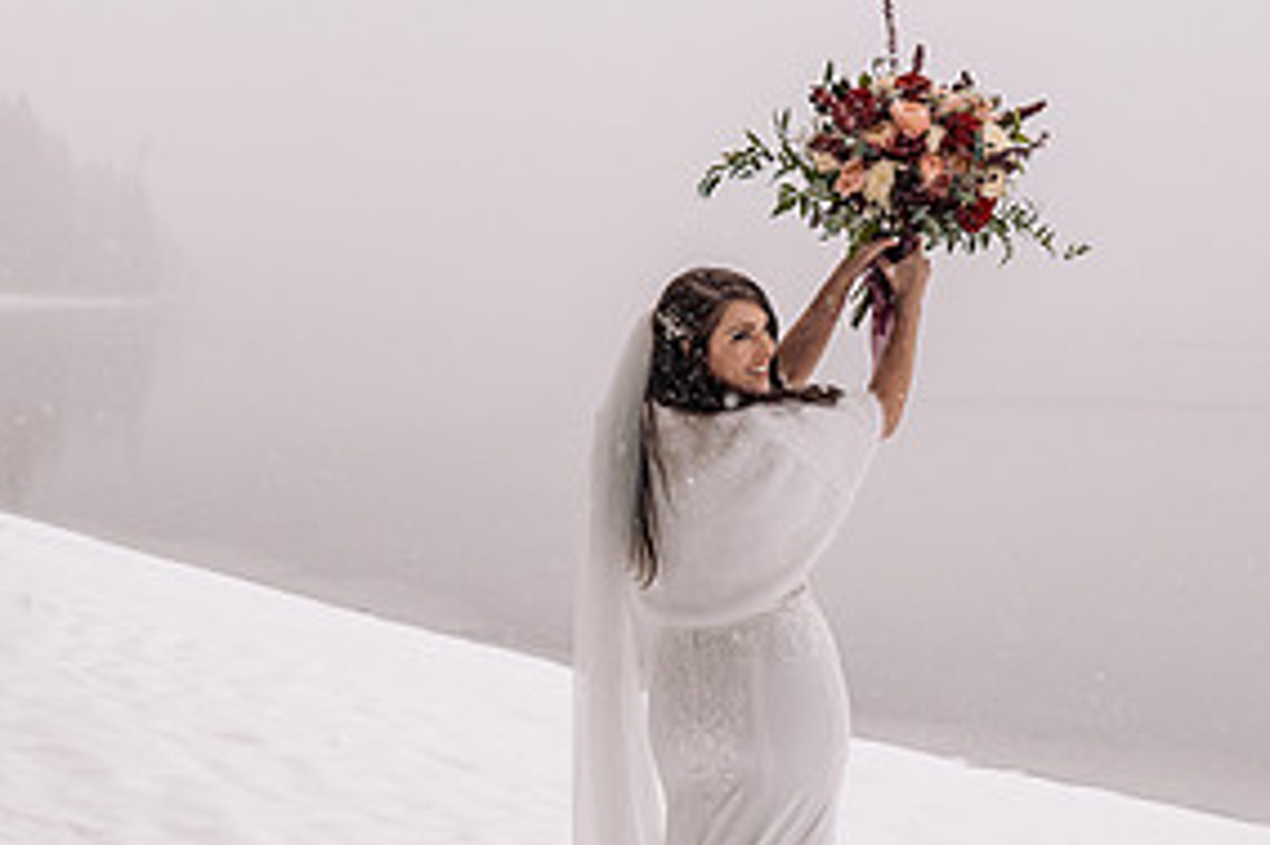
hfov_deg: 27.7
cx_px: 541
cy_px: 418
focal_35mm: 73
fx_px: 2574
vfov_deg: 18.6
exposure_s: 1/250
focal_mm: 35
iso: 1250
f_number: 5
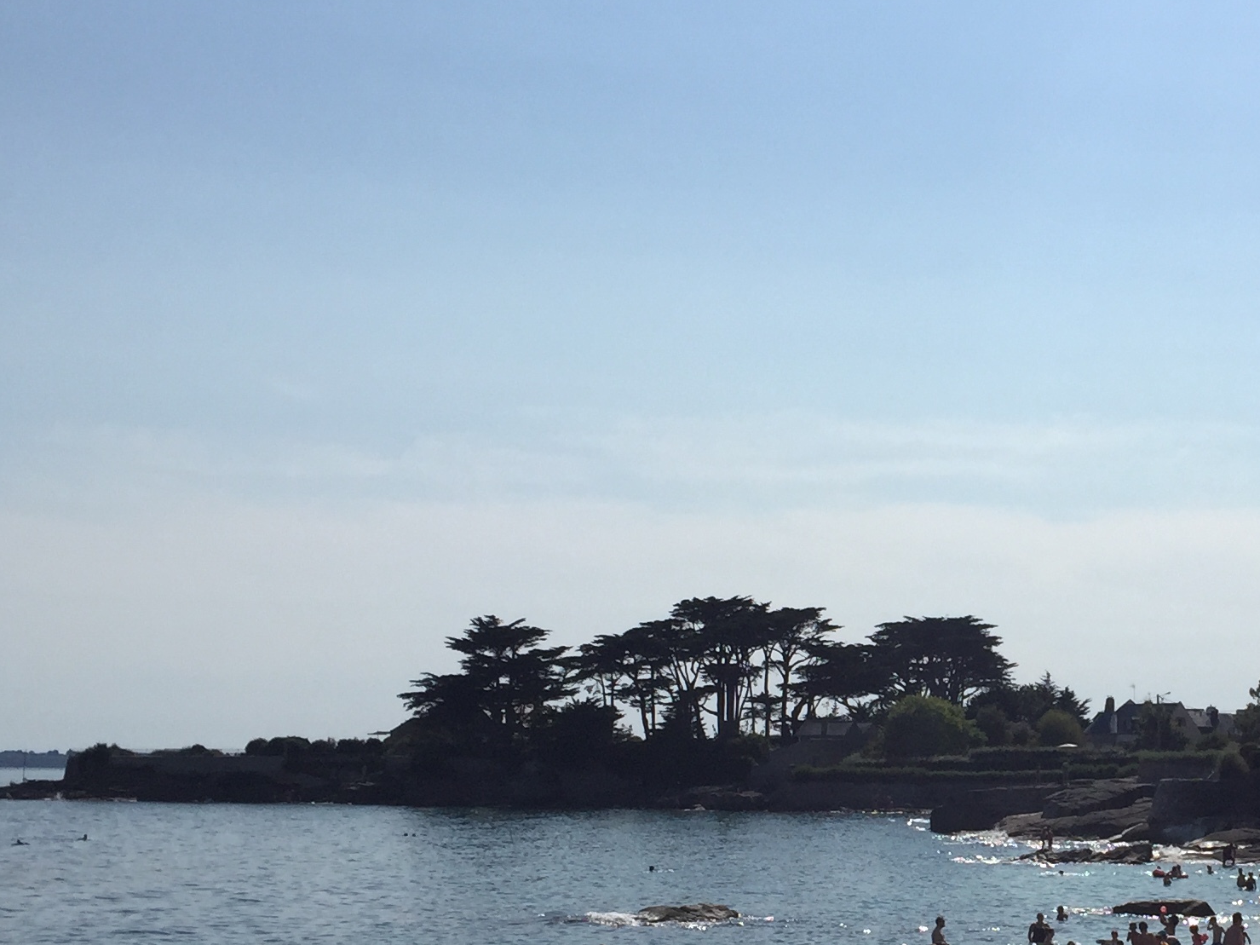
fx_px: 2329
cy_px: 686
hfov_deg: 29.0
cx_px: 1155
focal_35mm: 64
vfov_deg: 22.7
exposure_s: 1/6623
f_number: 2.2
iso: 32
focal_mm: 4.15
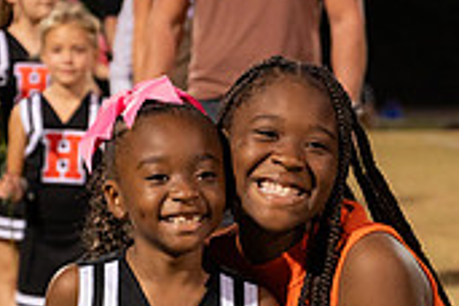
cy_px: 285
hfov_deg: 8.6
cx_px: 271
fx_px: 3034
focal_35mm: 238
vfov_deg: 5.8
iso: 3200
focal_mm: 70
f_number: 4
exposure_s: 1/250
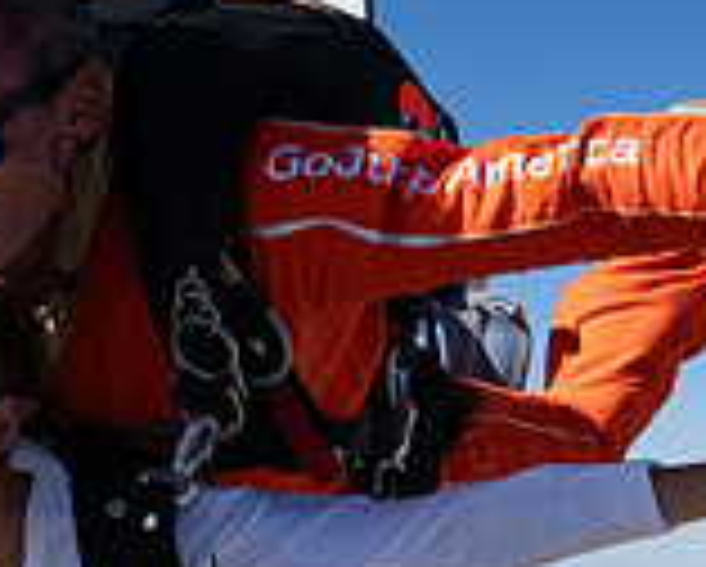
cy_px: 344
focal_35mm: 83
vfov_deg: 18.5
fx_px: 1736
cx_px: 13
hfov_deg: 22.2
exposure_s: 1/2000
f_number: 10
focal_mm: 24
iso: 800
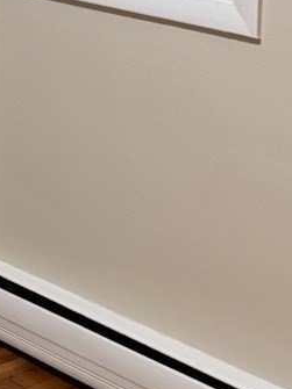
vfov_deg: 16.8
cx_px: -349
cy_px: -125
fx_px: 1238
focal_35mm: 110
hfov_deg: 11.6
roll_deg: -0.8
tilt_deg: -7.7
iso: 200
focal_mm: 6.76
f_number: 1.78
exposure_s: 1/60
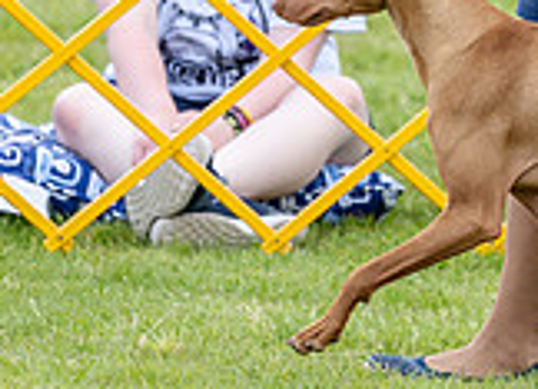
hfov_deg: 2.6
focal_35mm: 783
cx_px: 545
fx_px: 12009
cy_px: -169
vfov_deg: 1.9
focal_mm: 187
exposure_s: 1/1000
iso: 500
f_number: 4.5
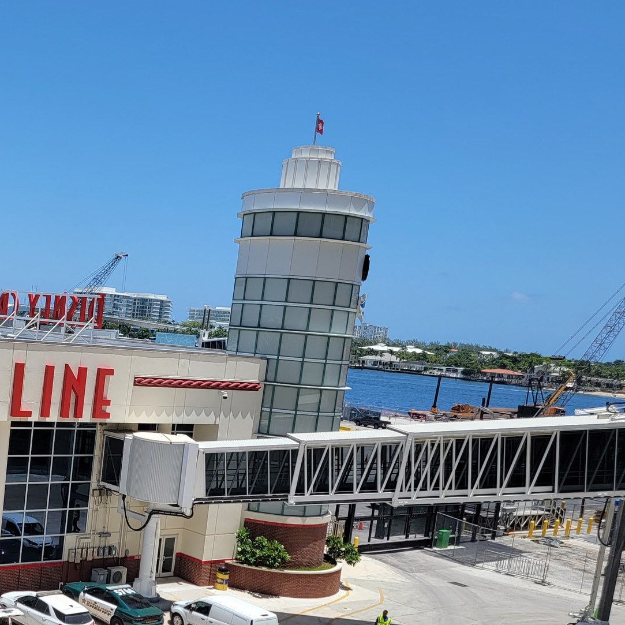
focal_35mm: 47
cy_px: 429
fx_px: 960
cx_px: -26
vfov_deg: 35.6
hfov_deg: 32.6
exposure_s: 1/1218
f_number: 1.8
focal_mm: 6.7
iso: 16
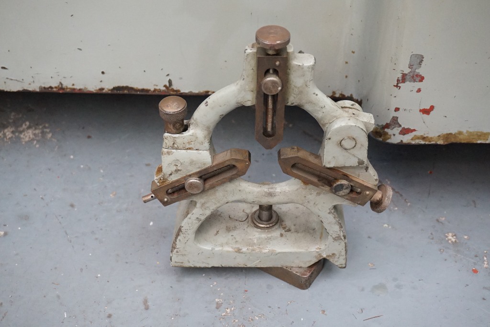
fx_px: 735
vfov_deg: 25.1
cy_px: 164
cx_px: 245
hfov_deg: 36.9
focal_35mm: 54
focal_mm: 36
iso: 3200
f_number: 5.6
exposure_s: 1/125
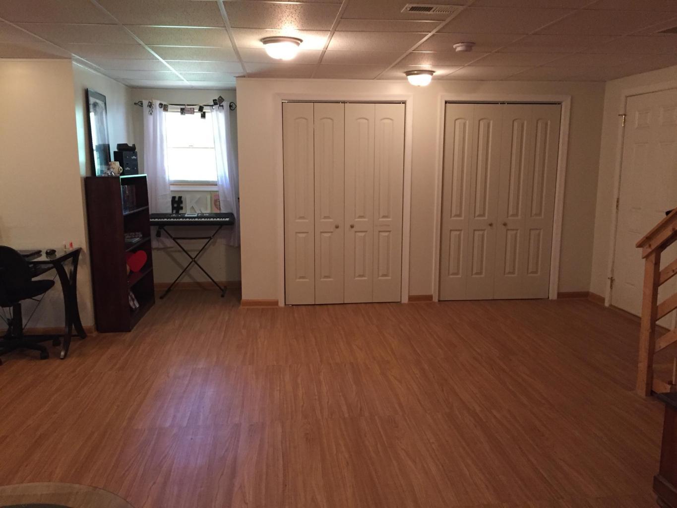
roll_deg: -0.6
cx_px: 338
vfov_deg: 48.2
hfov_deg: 61.7
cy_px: 254
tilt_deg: -8.9
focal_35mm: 29
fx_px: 567
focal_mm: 4.15
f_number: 2.2
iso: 250
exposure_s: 1/30
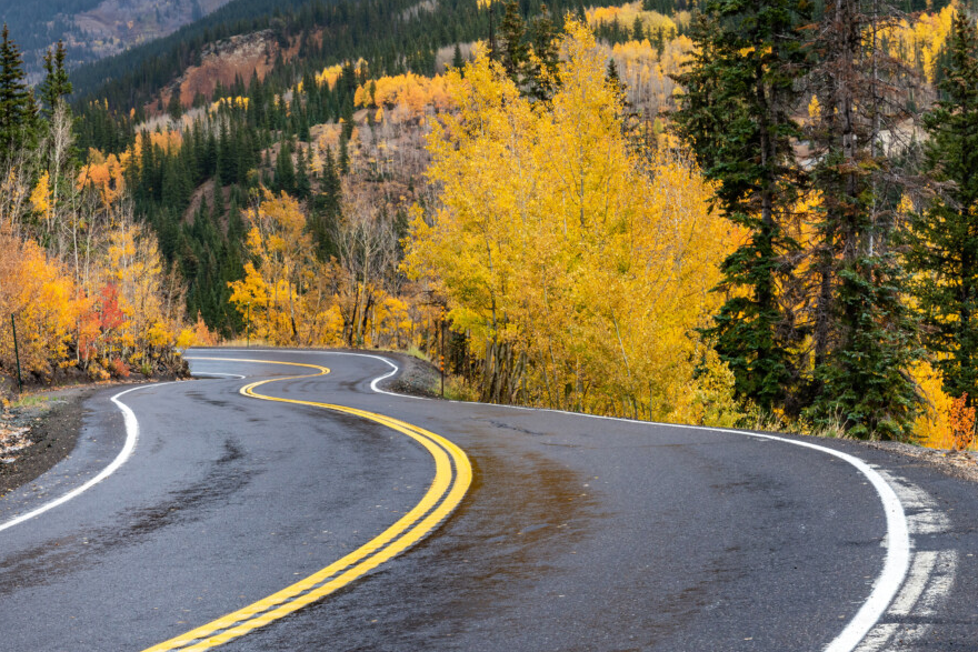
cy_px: 386
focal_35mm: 90
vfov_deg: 15.2
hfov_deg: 22.5
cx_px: 327
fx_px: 2445
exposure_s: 1/160
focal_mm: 66
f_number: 11
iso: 500
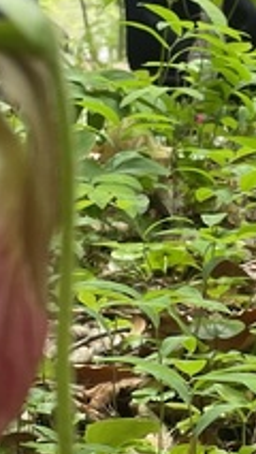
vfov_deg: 15.8
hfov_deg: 8.9
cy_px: 234
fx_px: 1639
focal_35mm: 136
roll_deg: -1.2
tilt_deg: -6.5
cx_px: 262
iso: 40
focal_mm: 4.2
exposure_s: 1/121
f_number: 1.6
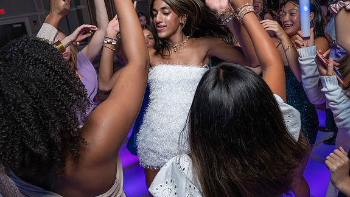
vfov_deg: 39.0
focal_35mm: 30
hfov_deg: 64.3
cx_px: 169
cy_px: 104
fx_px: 279
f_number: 5.6
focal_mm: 24
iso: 2000
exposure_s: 1/200
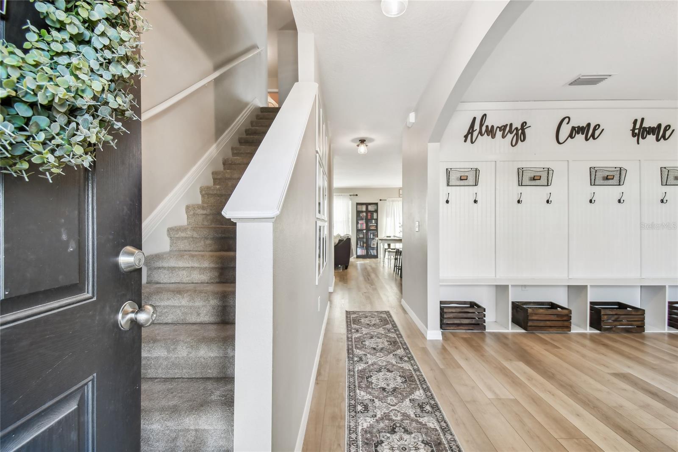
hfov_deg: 100.4
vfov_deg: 77.3
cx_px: 339
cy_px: 226
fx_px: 282
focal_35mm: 15
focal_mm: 10
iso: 100
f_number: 7.1
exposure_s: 1/6
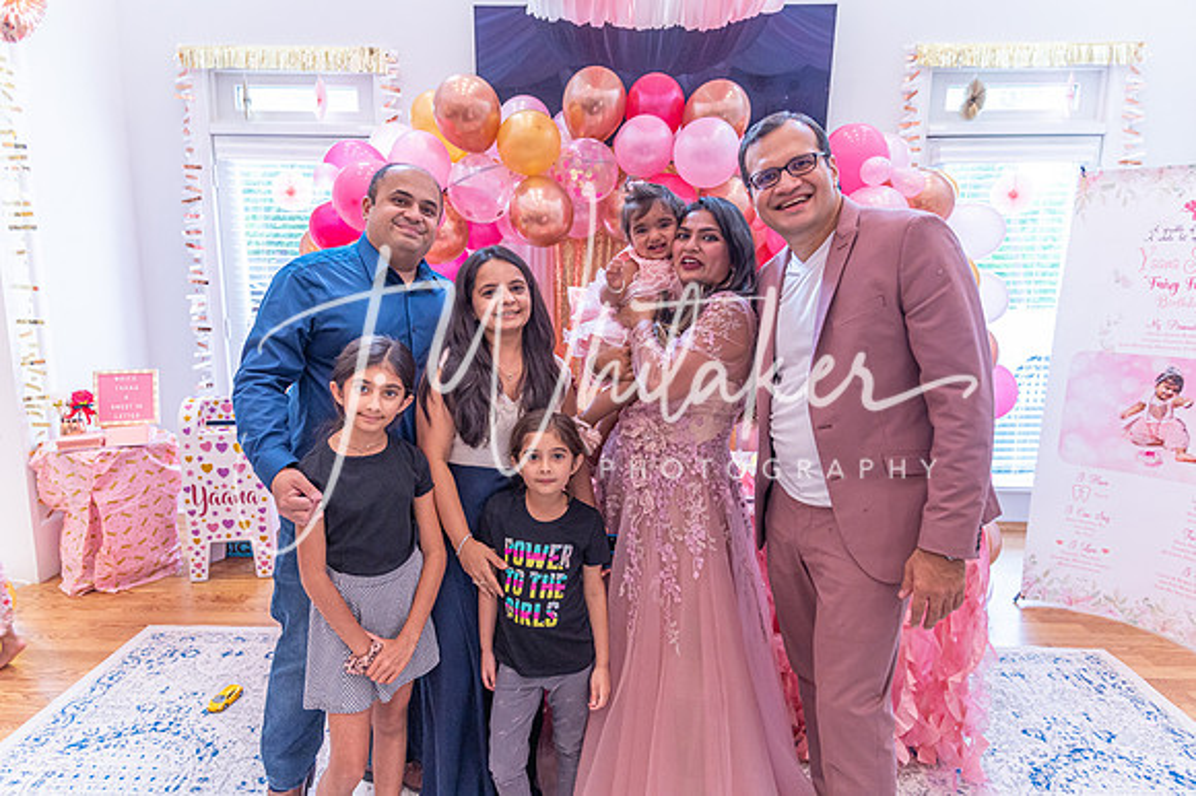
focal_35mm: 24
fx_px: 797
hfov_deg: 73.8
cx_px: 598
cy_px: 398
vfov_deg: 53.1
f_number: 4
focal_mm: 24
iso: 1600
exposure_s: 1/160
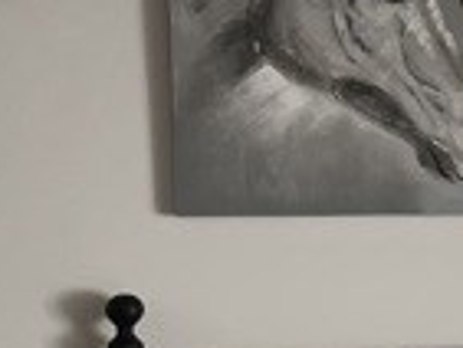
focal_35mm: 147
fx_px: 1968
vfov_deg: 10.1
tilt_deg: -4.5
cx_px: 1241
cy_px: 276
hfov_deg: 10.7
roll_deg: -1.1
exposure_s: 1/122
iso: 50
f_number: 1.6
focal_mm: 5.1
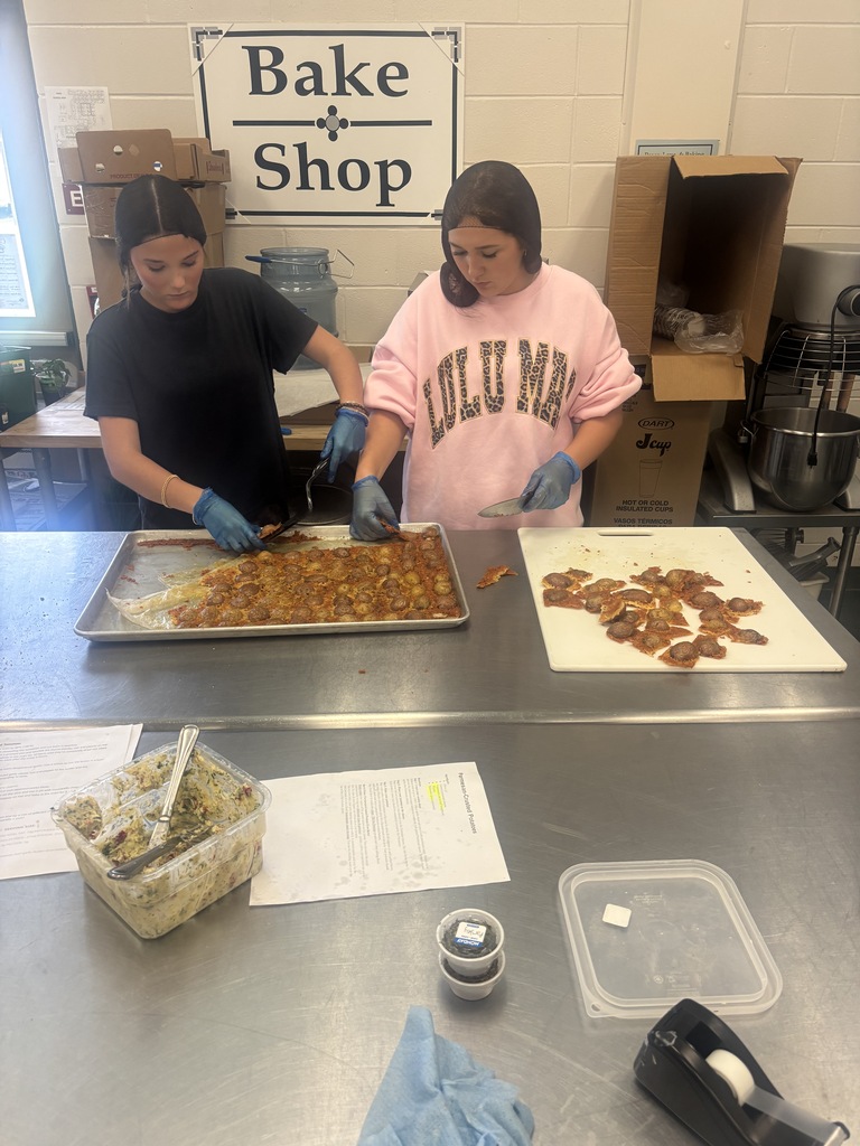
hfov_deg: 53.1
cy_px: 573
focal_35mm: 26
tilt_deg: -25.5
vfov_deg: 67.3
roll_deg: -1.7
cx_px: 430
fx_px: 861
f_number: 1.6
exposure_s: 1/120
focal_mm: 5.96
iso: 125
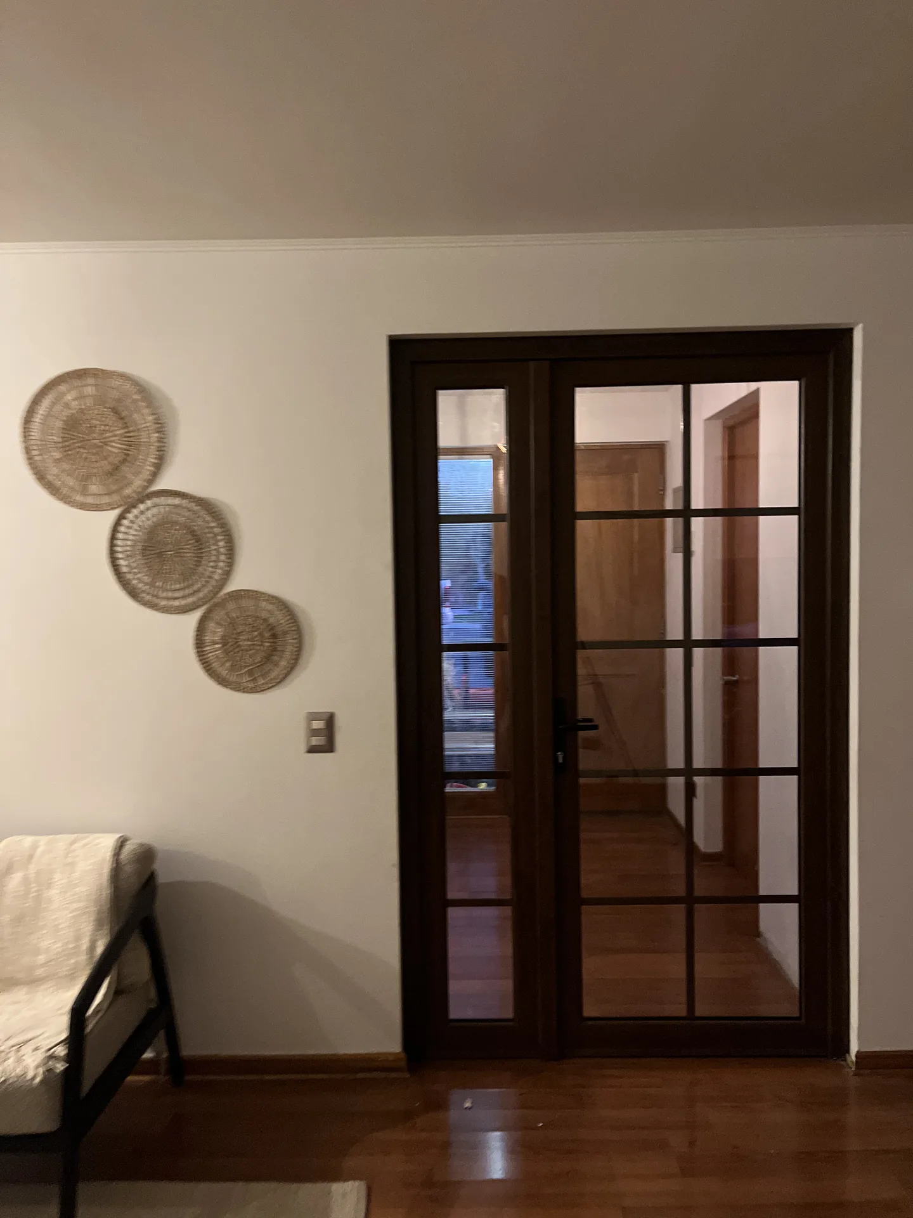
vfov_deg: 67.3
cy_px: 609
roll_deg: +1.6
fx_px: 914
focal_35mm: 26
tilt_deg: -7.3
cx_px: 456
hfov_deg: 53.1
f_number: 1.6
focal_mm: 5.1
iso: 500
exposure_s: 1/25
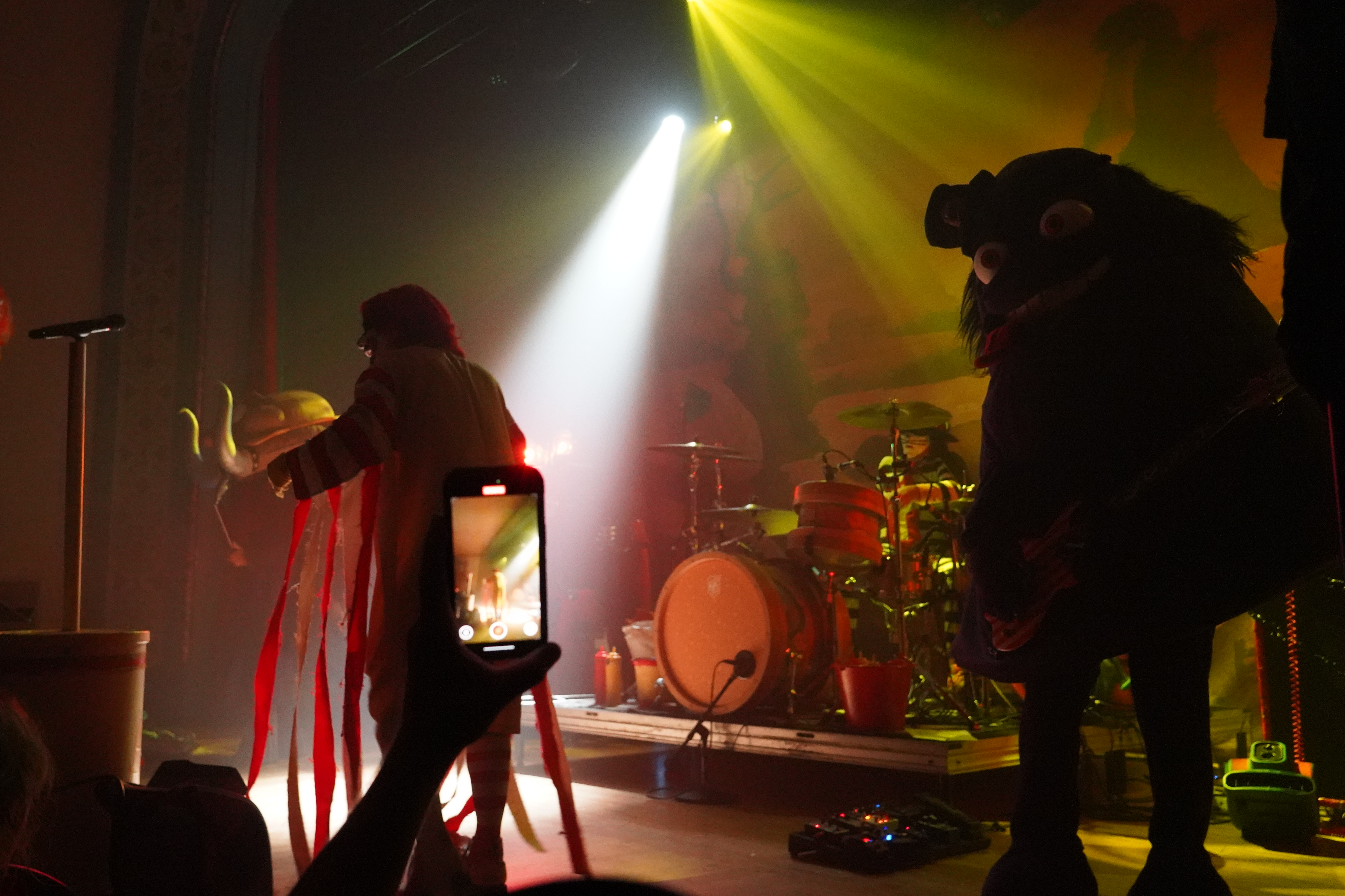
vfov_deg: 41.1
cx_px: 545
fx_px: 1195
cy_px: 431
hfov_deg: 58.3
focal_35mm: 32
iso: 12800
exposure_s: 1/50
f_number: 4
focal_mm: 26
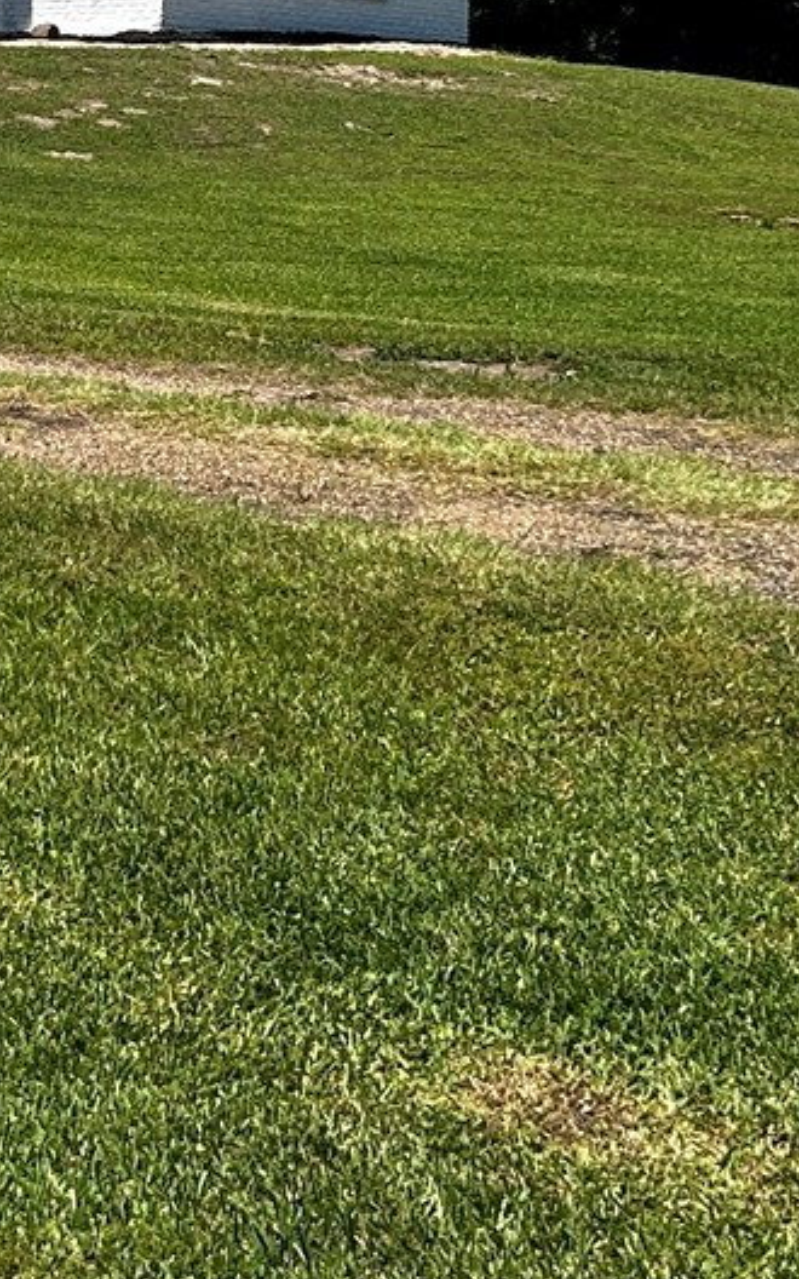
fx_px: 3728
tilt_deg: +3.6
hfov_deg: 12.2
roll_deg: -1.5
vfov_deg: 19.0
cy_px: 44
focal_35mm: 107
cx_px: 116
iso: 50
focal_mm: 5.7
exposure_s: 1/2841
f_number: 1.5
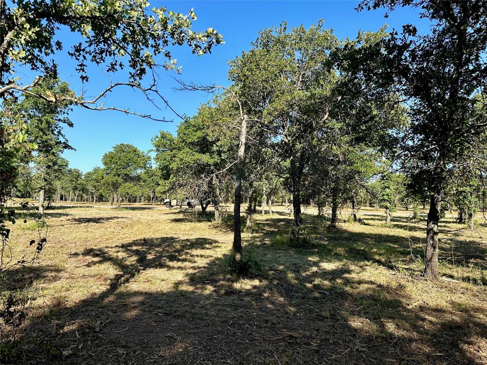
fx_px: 338
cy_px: 182
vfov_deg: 56.8
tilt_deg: +5.2
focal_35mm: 24
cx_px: 244
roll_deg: -2.2
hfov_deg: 71.6
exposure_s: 1/1916
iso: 80
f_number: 1.78
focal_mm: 6.86
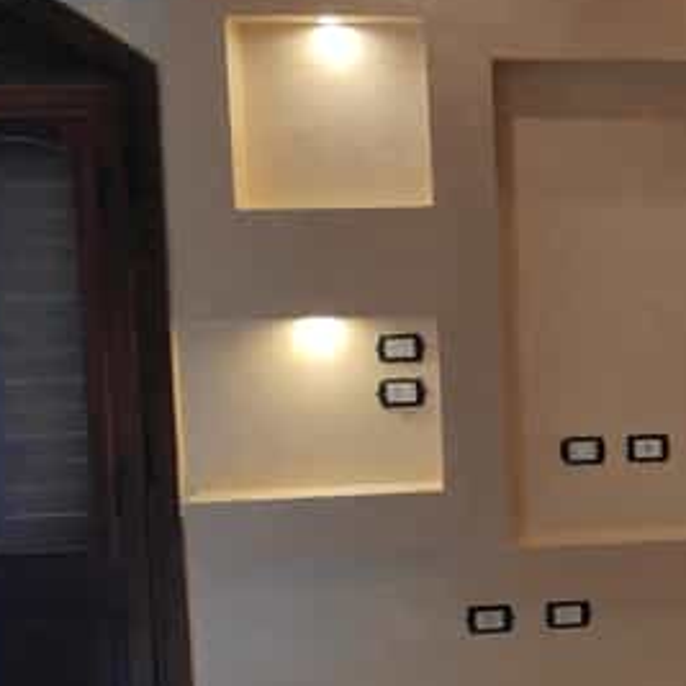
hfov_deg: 28.1
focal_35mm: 53
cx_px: 827
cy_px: 403
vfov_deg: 32.1
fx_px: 1188
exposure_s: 1/100
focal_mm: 3.94
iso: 102
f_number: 1.9
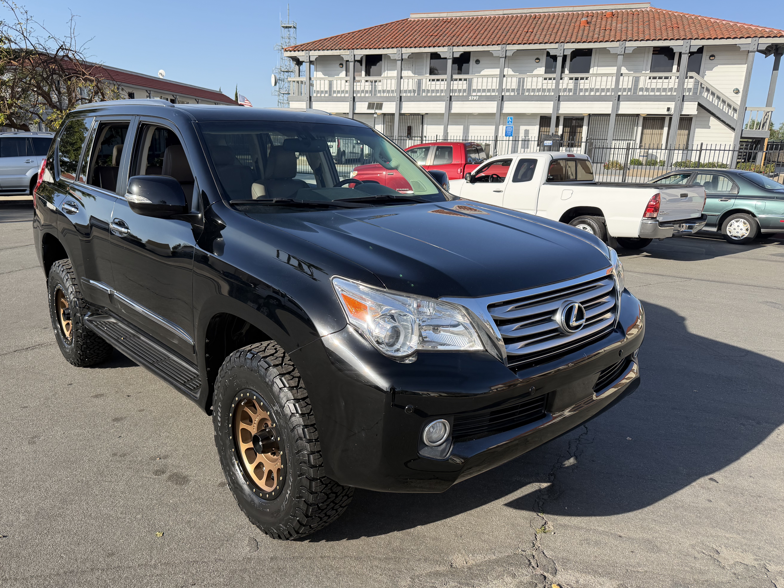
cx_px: 364
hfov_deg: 67.2
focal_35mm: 26
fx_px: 589
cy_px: 308
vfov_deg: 53.0
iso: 100
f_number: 1.78
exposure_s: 1/2801
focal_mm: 6.76
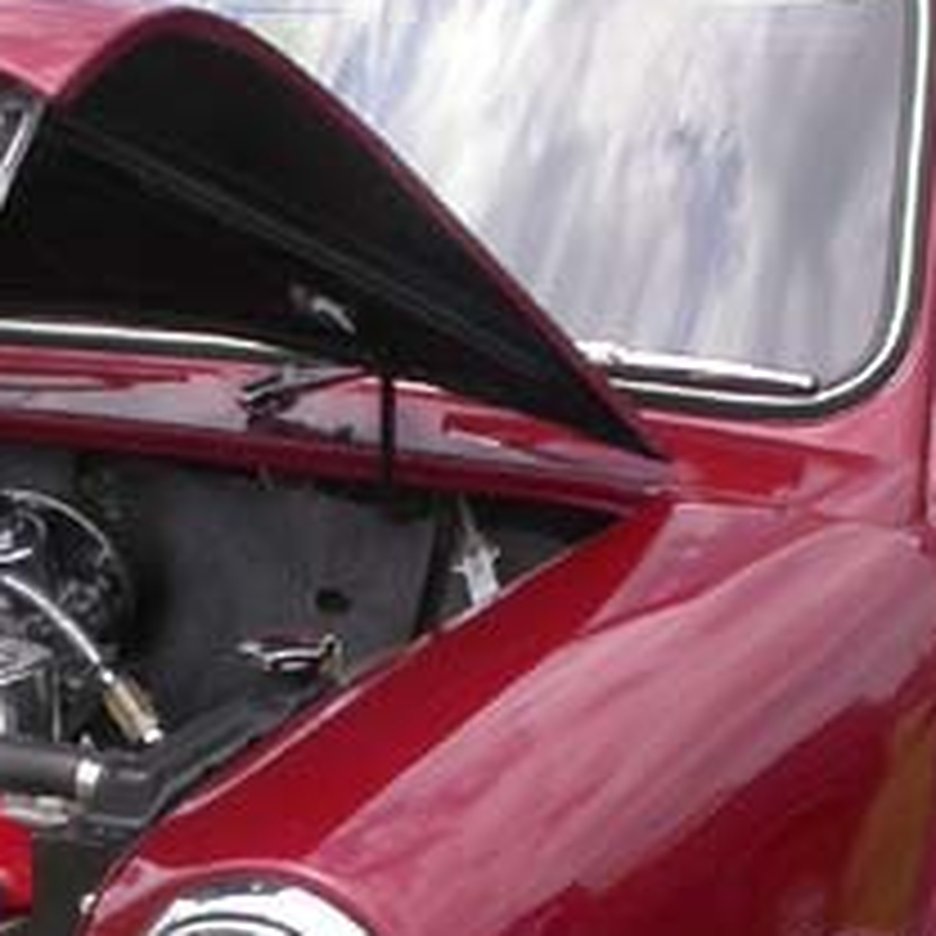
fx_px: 3946
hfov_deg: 13.4
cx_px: 104
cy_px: 652
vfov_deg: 13.5
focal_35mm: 129
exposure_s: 1/231
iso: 100
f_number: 6
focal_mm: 7.85
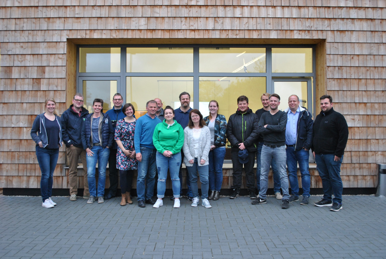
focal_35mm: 36
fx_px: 386
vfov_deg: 37.0
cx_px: 193
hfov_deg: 53.1
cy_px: 130
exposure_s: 1/30
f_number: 4
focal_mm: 24
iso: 560
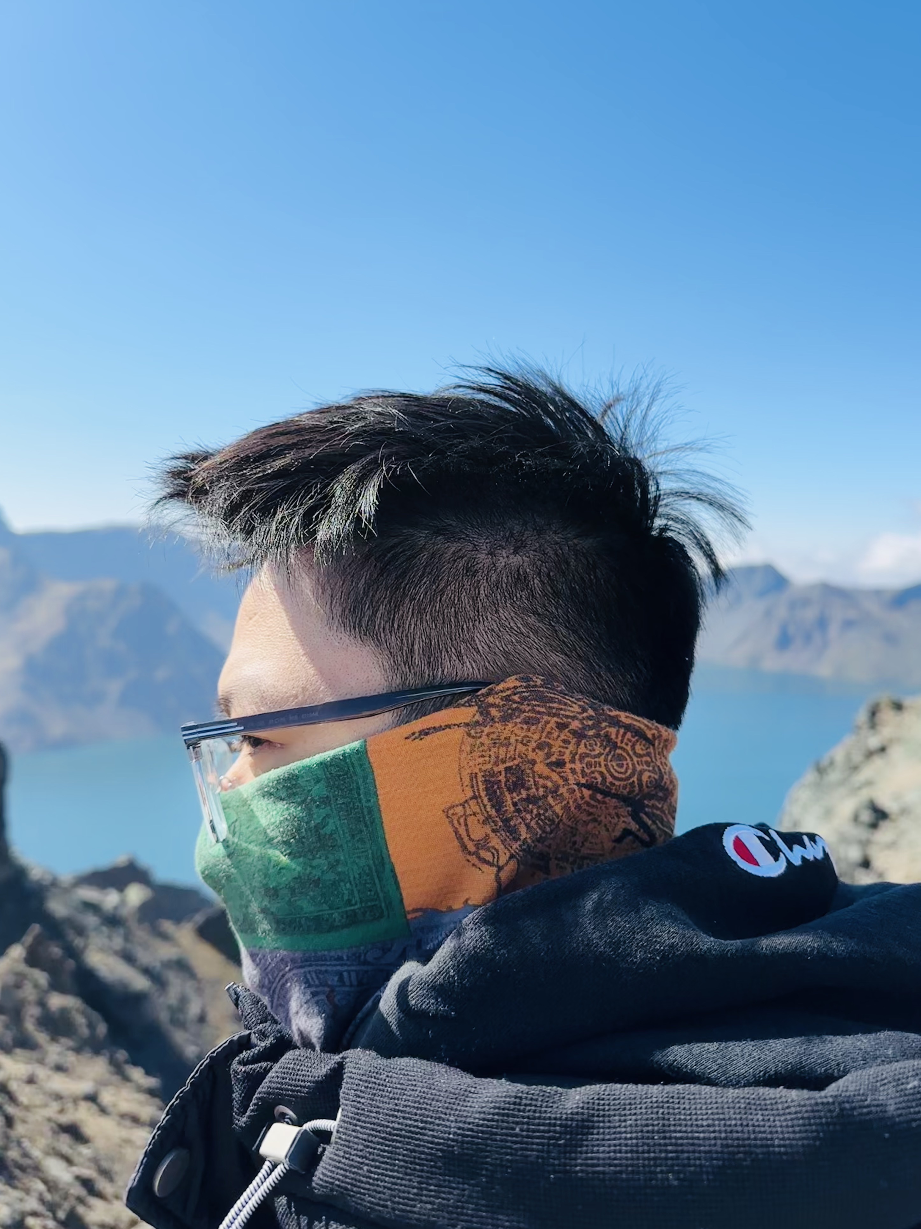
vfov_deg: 69.4
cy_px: 602
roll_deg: -0.3
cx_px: 455
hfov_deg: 54.9
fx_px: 887
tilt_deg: -3.9
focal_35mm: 25
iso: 80
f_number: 1.78
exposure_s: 1/2809
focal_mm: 6.86
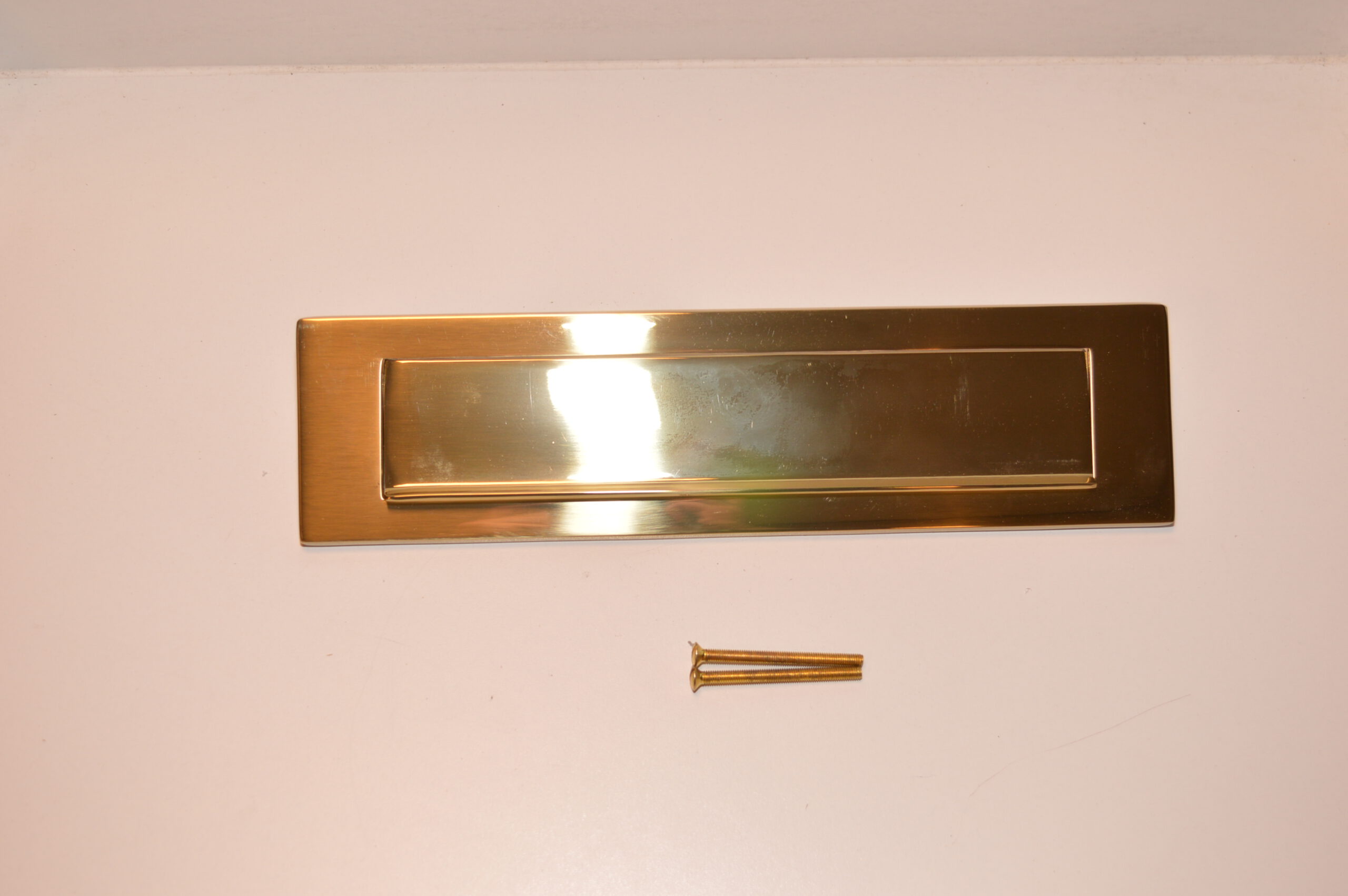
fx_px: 1627
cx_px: 674
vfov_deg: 30.8
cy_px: 448
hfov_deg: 45.0
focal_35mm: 44
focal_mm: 29
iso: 220
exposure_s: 1/80
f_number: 5.6
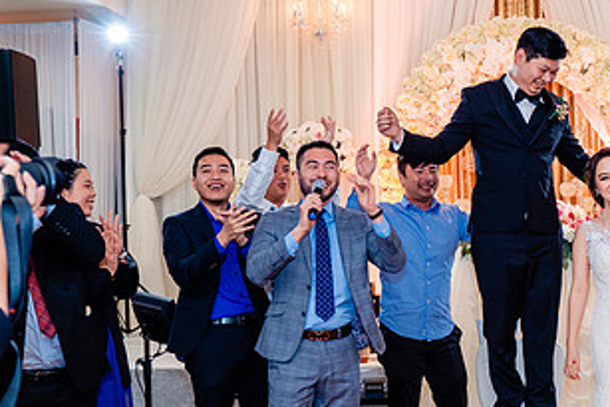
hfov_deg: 31.3
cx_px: 455
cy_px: 269
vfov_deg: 21.5
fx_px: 1068
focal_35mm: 63
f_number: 3.5
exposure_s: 1/160
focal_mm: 28
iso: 1000
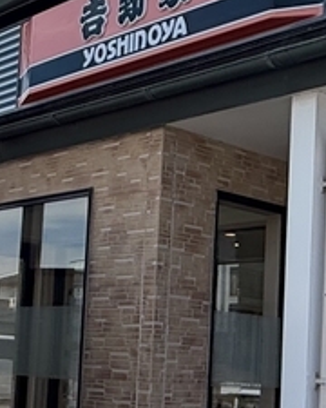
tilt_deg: +2.5
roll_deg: -0.7
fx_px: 880
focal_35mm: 73
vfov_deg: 25.8
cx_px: 188
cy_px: 288
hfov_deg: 21.0
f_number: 2.2
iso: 32
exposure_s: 1/770
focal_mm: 2.22
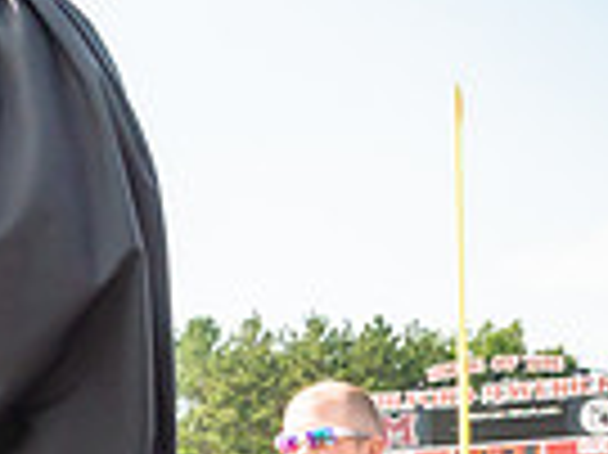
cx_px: -448
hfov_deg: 14.3
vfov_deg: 11.7
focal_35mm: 123
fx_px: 2158
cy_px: 571
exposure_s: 1/500
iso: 200
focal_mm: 17
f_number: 7.1
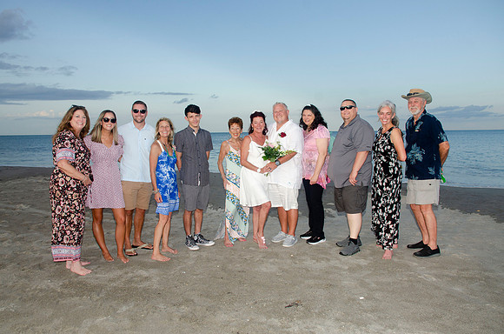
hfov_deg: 62.0
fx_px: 419
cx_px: 252
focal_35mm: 30
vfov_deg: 43.4
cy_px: 167
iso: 200
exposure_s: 1/250
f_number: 7.1
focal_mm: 20
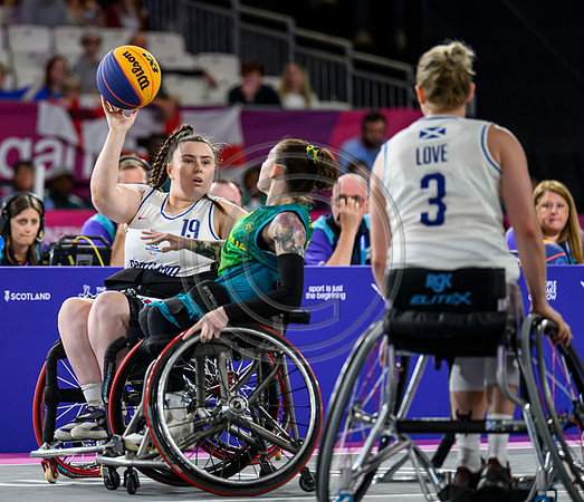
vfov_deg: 6.6
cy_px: 239
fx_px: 4379
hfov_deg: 7.6
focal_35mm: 246
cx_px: 190
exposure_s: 1/1600
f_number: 3.2
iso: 2500
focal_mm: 200
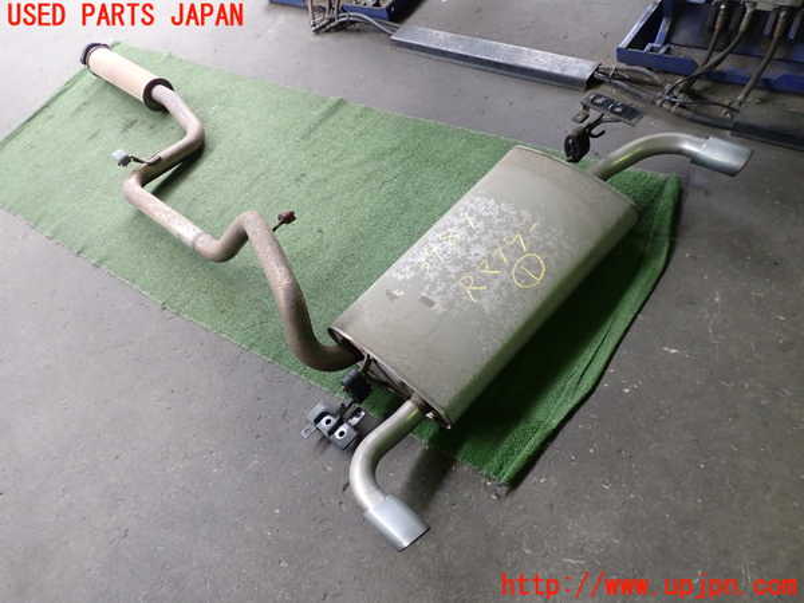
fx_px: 697
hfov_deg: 60.0
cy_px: 302
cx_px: 402
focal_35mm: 30
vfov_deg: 46.8
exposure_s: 1/50
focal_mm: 5.4
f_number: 2.3
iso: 200
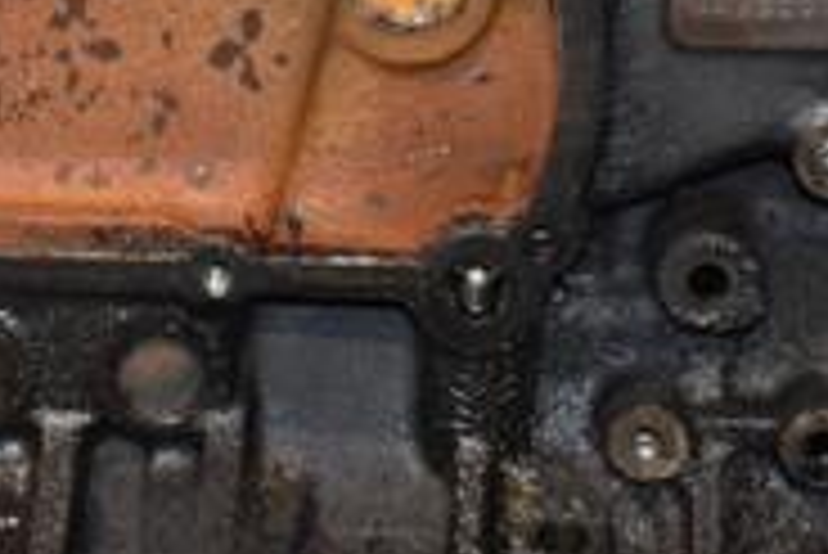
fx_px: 3821
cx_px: 36
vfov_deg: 8.3
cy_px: 230
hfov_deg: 12.3
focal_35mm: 166
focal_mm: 34
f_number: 5
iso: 800
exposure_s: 1/60
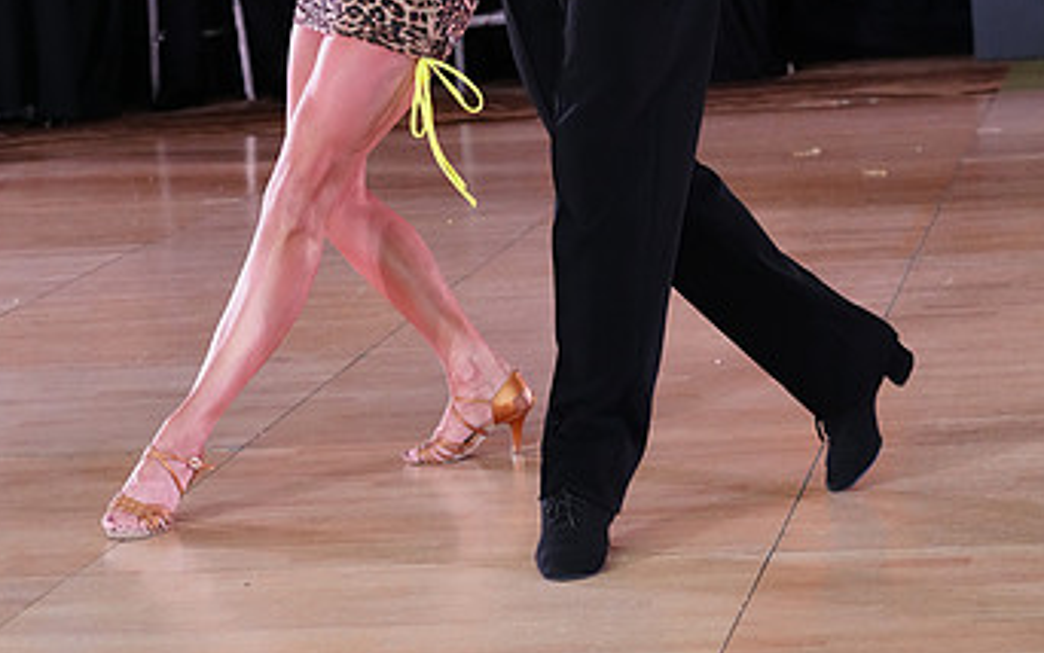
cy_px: -134
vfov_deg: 10.6
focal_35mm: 121
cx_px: 469
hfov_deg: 17.2
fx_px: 3444
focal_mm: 70
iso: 3200
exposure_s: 1/250
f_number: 5
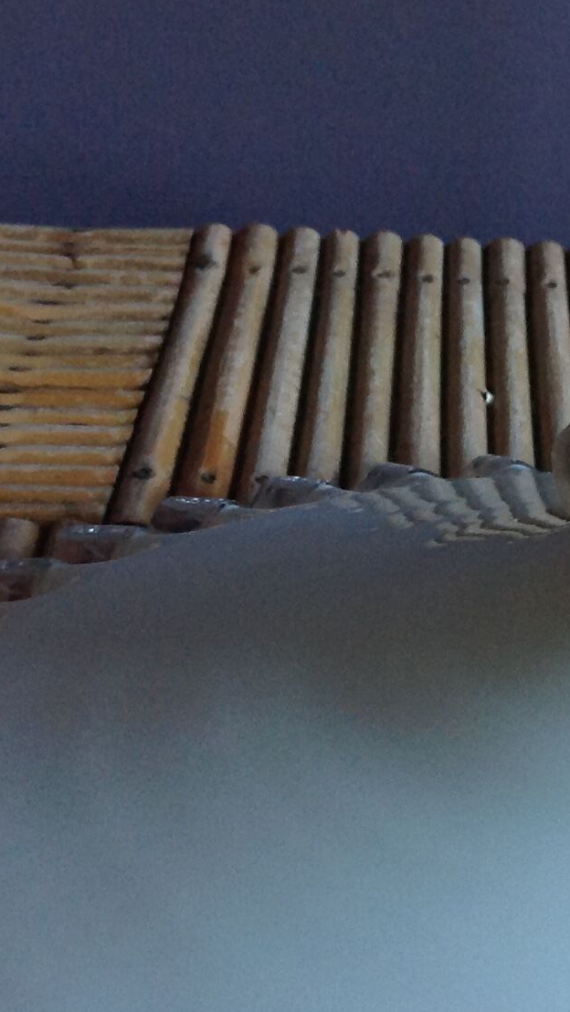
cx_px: 742
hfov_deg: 13.1
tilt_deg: -29.8
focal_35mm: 89
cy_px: 813
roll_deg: -6.5
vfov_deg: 23.6
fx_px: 2391
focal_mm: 4.28
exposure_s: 1/15
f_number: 2.4
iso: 100
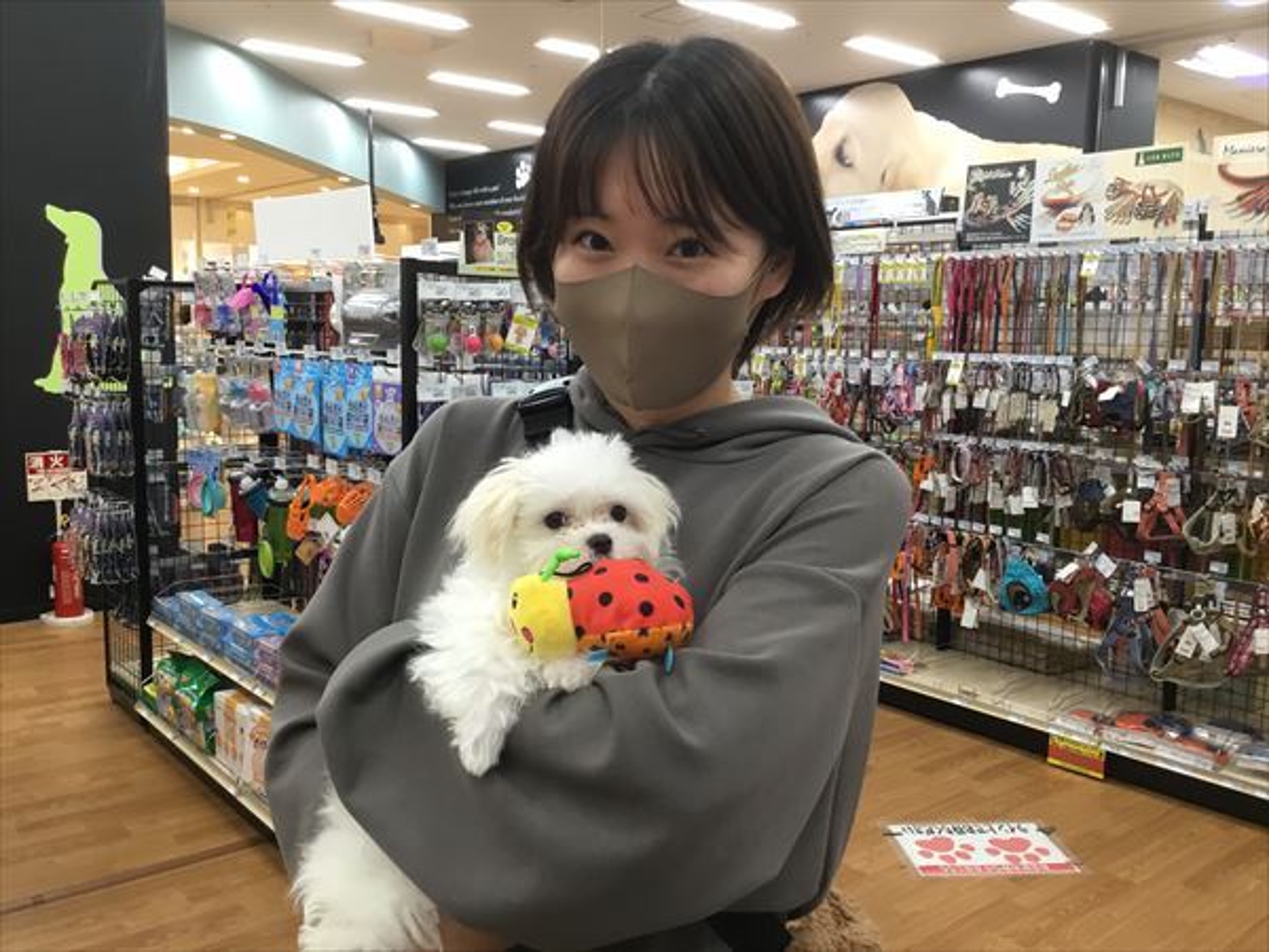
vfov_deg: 45.4
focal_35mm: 31
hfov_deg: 58.4
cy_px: 476
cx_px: 634
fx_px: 1136
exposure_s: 1/33
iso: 80
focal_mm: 3.3
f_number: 2.4
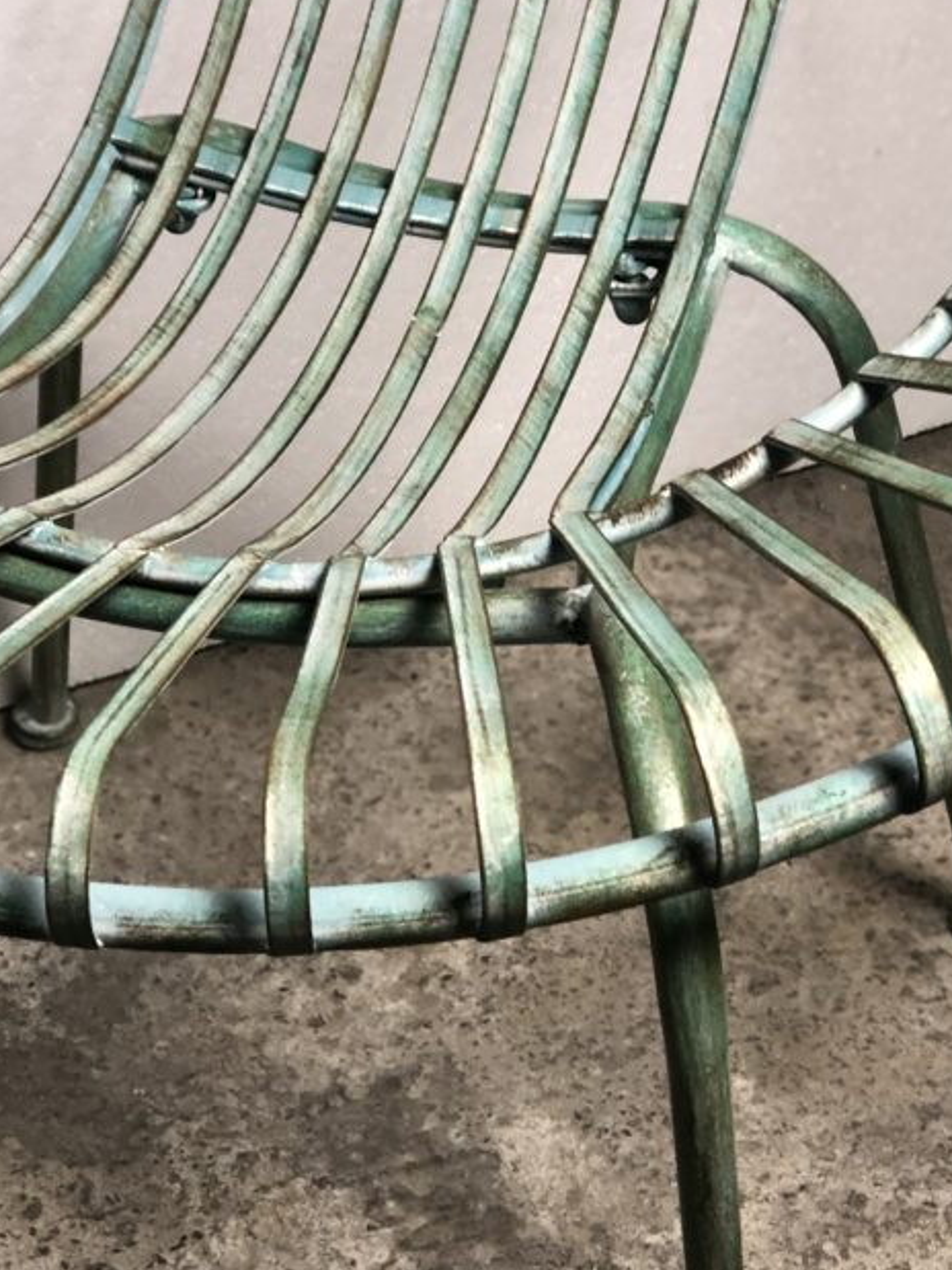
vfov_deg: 22.5
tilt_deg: -45.5
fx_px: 3155
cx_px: 517
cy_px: 991
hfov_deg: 17.2
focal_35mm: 86
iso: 125
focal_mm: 6
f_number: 2.4
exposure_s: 1/33
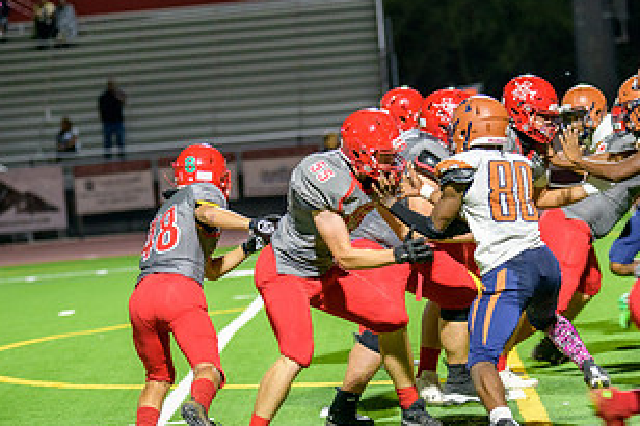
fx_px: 4015
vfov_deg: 6.1
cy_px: 238
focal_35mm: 226
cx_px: 478
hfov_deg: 9.1
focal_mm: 120
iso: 1600
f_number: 2.8
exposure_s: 1/250
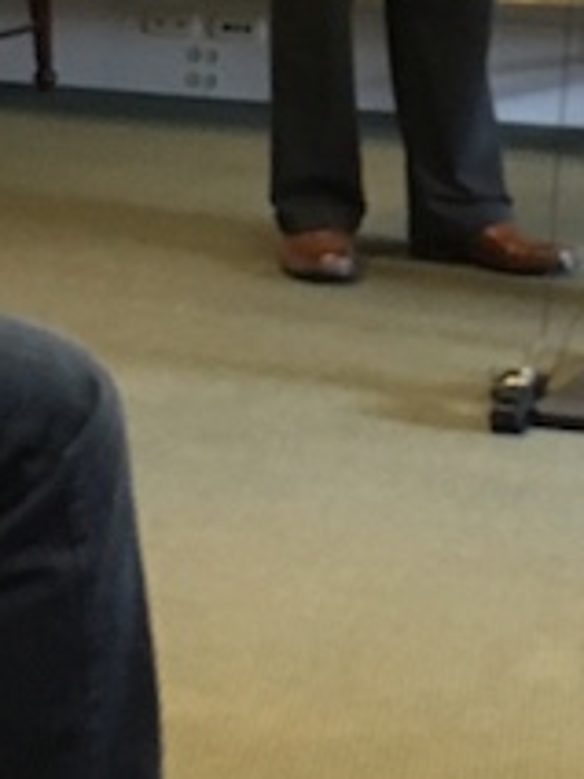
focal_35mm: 146
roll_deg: -1.5
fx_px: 3284
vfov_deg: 13.3
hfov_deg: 10.0
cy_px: -6
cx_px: 731
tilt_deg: -4.4
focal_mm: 4.15
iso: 160
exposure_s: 1/30
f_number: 2.2
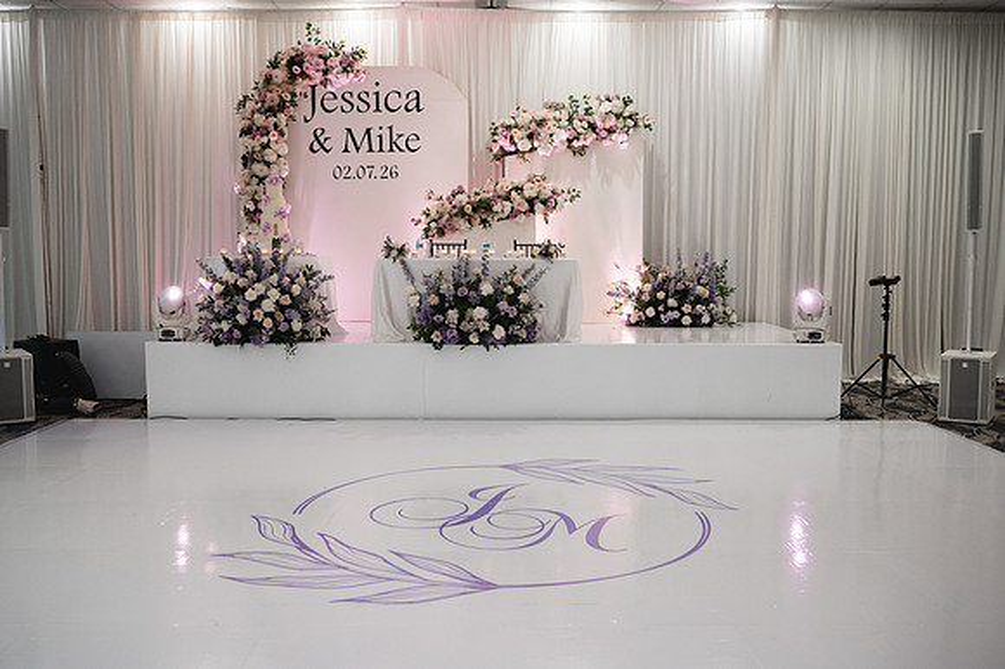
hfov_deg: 54.3
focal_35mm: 35
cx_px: 502
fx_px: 980
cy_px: 334
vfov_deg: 37.7
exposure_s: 1/160
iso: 1600
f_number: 3.2
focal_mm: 35
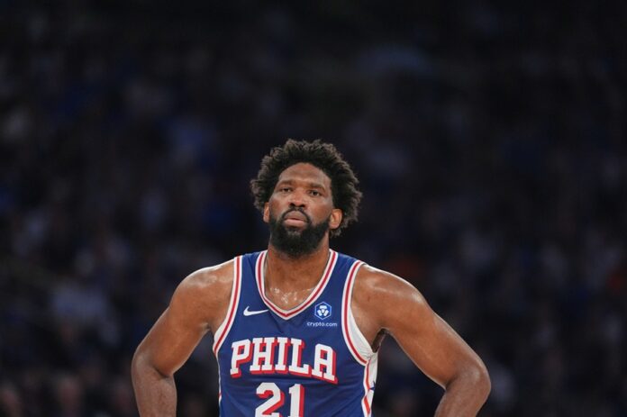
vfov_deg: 4.6
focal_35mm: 300
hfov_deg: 6.9
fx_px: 5221
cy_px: 208
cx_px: 314
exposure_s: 1/1500
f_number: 2.8
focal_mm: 300
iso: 3200
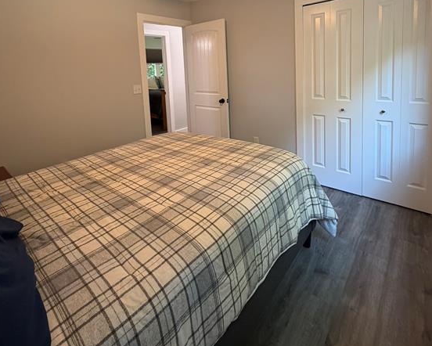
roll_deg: +2.7
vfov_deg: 67.1
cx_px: 221
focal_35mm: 19
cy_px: 93
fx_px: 243
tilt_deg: -3.7
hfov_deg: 83.2
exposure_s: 1/60
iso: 250
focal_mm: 2.22
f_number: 2.2
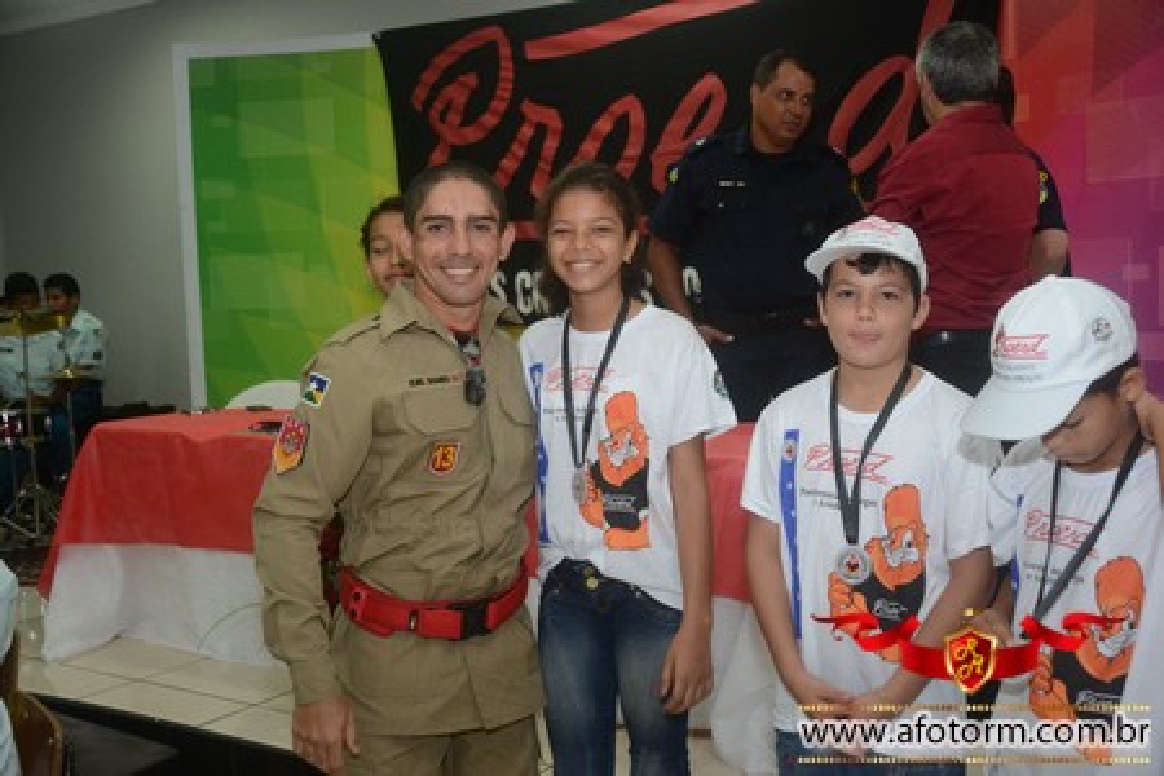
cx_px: 582
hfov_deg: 46.4
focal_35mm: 42
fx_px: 1358
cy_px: 388
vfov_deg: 31.9
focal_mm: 28
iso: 1600
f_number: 4
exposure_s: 1/125
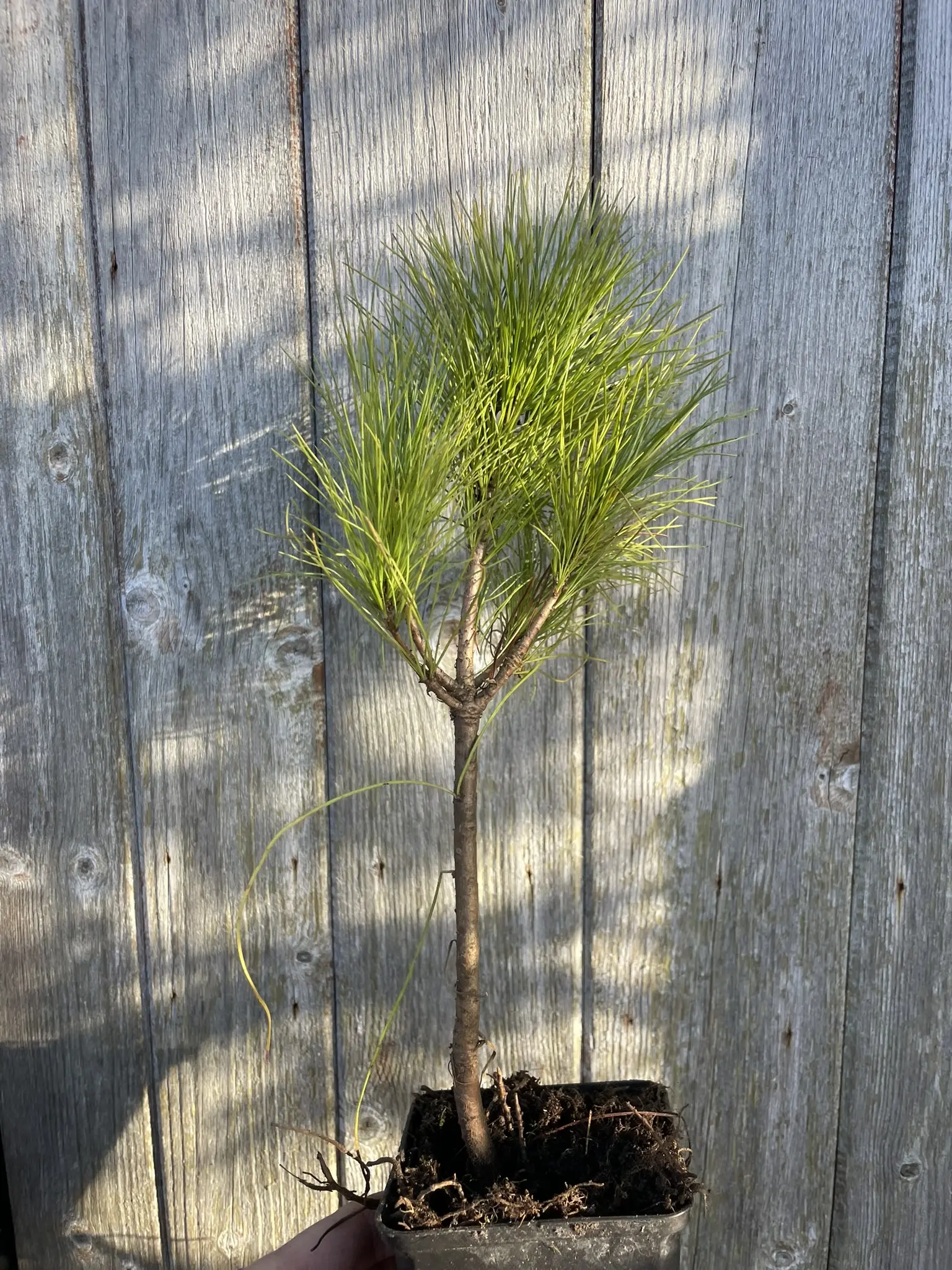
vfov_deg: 67.3
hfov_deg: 53.1
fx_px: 953
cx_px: 476
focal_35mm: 26
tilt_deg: -9.4
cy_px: 635
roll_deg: +0.7
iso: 32
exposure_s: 1/593
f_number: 1.6
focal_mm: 4.2
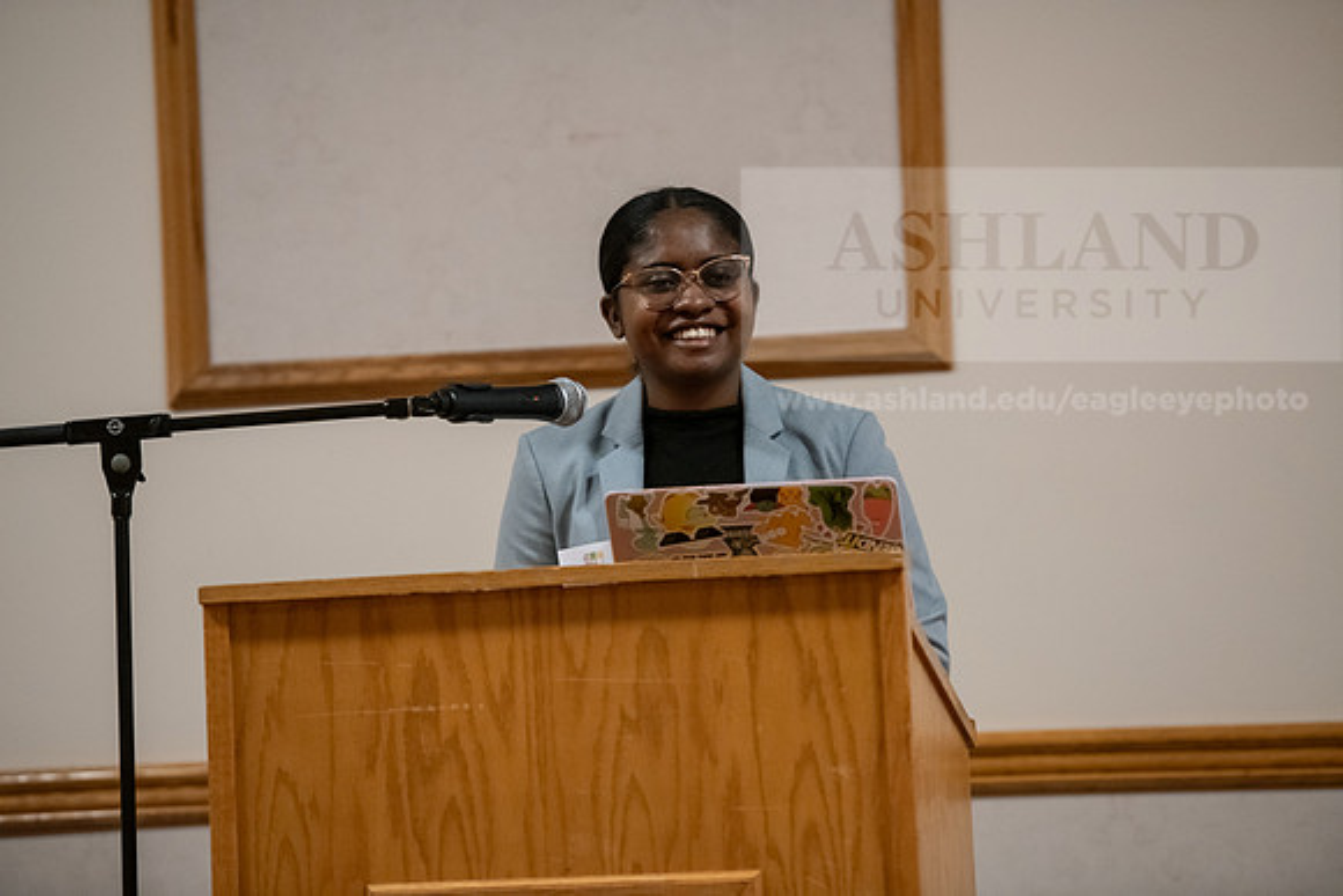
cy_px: 448
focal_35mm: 165
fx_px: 6157
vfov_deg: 8.3
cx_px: 672
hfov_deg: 12.4
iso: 4000
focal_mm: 165
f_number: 3.2
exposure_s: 1/200
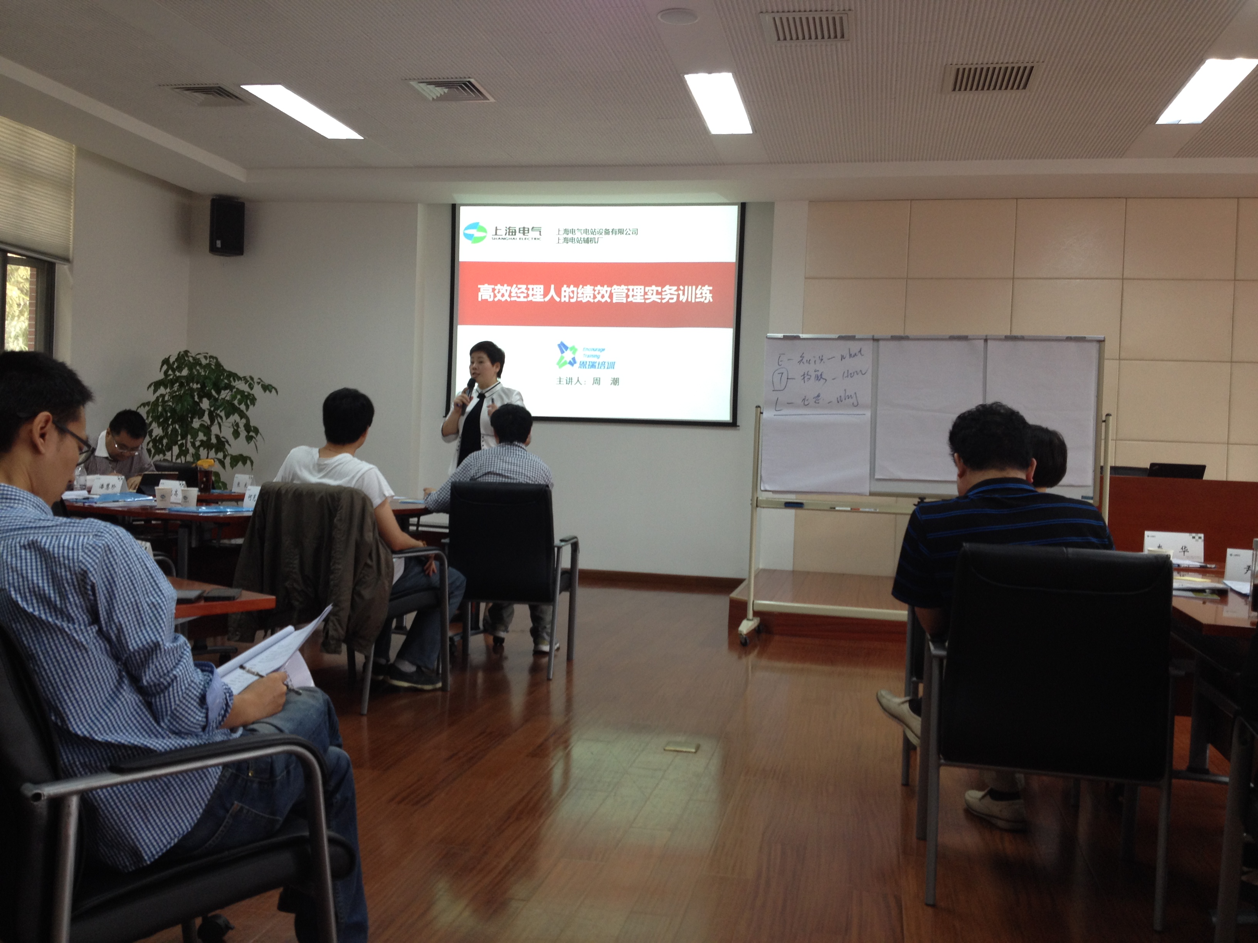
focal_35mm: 35
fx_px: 1272
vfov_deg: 40.7
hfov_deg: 52.6
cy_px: 472
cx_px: 629
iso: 64
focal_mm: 4.28
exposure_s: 1/20
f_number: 2.4
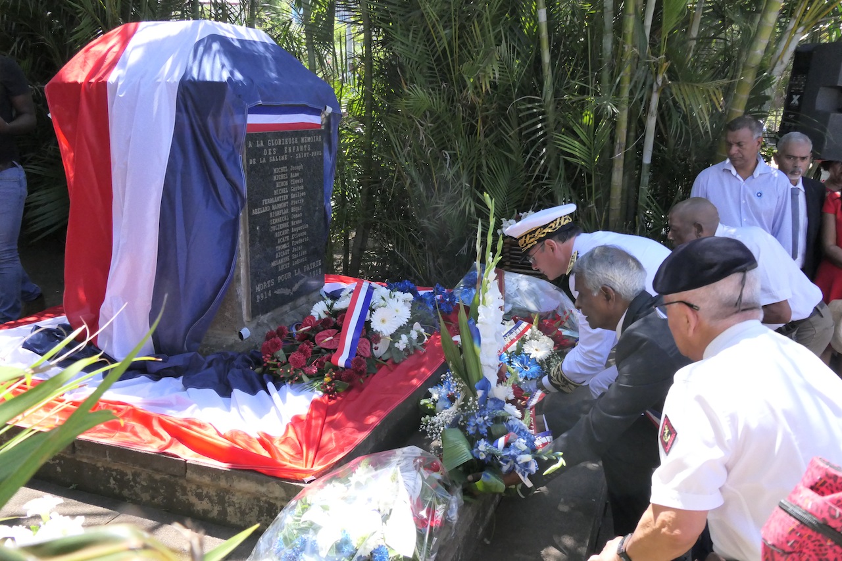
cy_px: 280
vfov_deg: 43.6
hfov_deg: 61.9
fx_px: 702
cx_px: 421
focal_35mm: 30
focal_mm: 10.9
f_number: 4
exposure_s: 1/2000
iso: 1600
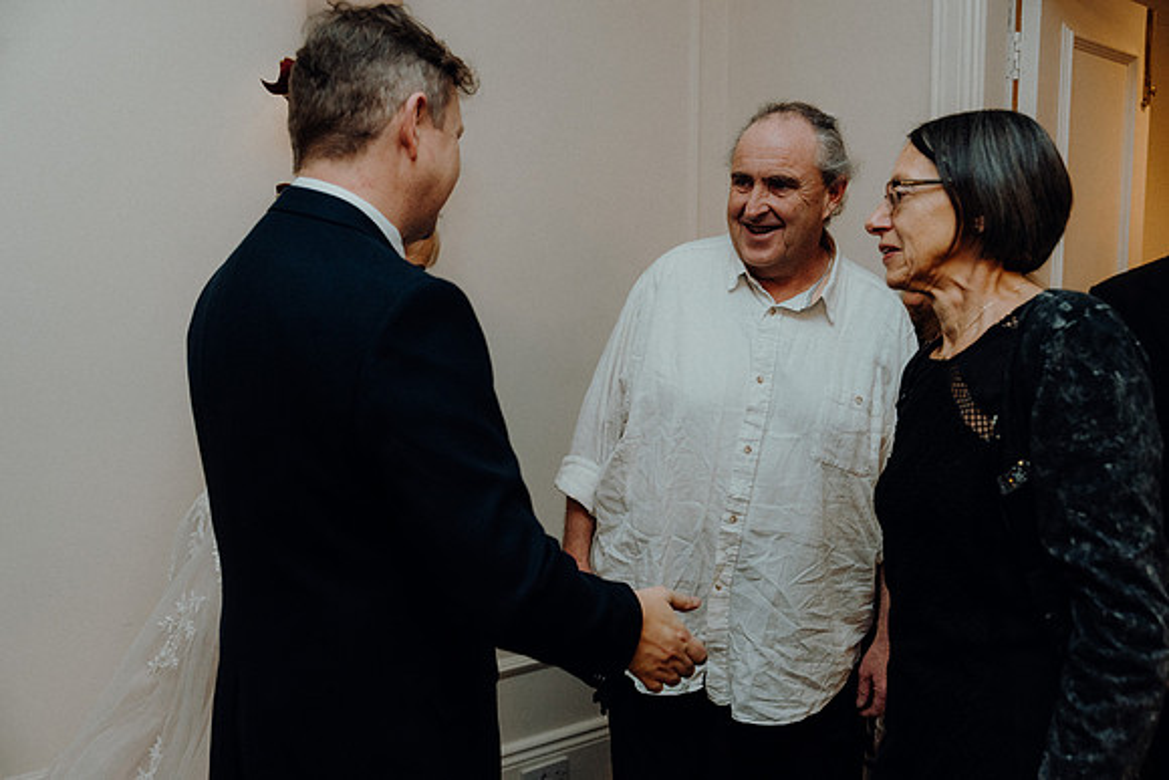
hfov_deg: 54.4
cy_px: 390
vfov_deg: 37.9
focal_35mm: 35
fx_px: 1137
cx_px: 584
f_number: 3.5
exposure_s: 1/200
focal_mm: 35
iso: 2500
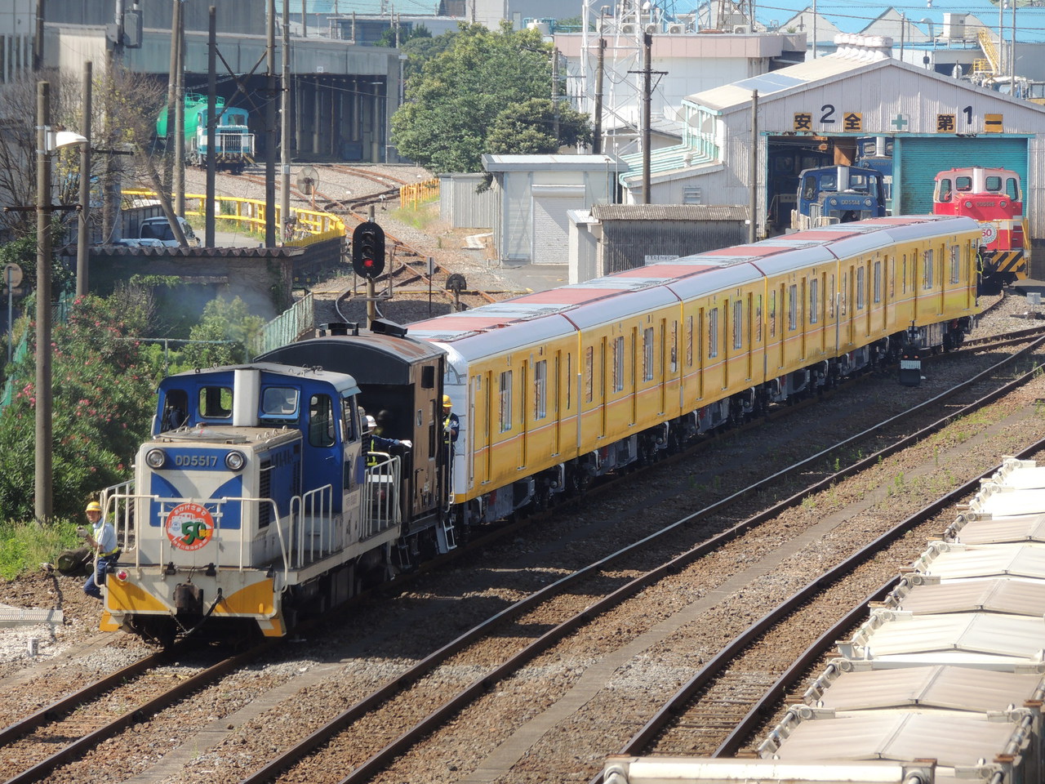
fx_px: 9057
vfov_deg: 5.0
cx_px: 522
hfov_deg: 6.6
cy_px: 392
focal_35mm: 300
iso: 100
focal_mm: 53.5
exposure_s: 1/250
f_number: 4.8
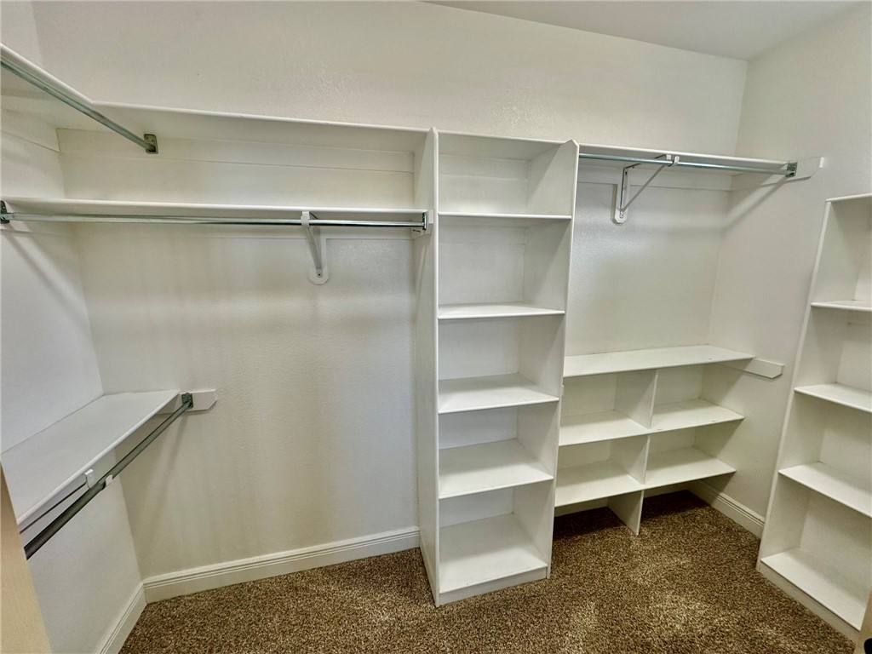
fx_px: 353
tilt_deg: -10.2
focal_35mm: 14
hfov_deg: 102.1
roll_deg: +0.3
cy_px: 327
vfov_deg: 85.7
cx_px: 436
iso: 160
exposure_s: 1/120
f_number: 2.2
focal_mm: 2.22
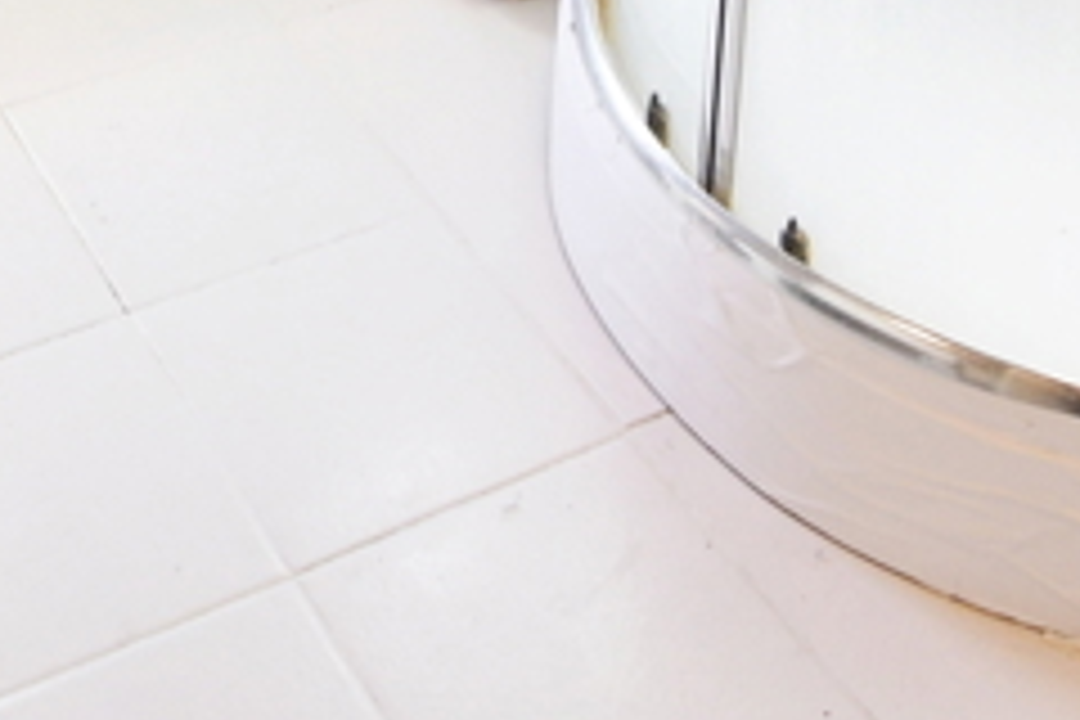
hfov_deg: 26.8
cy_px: -918
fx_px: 2250
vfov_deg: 13.9
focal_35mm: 75
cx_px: 338
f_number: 6.3
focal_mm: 10
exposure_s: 1/25
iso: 160
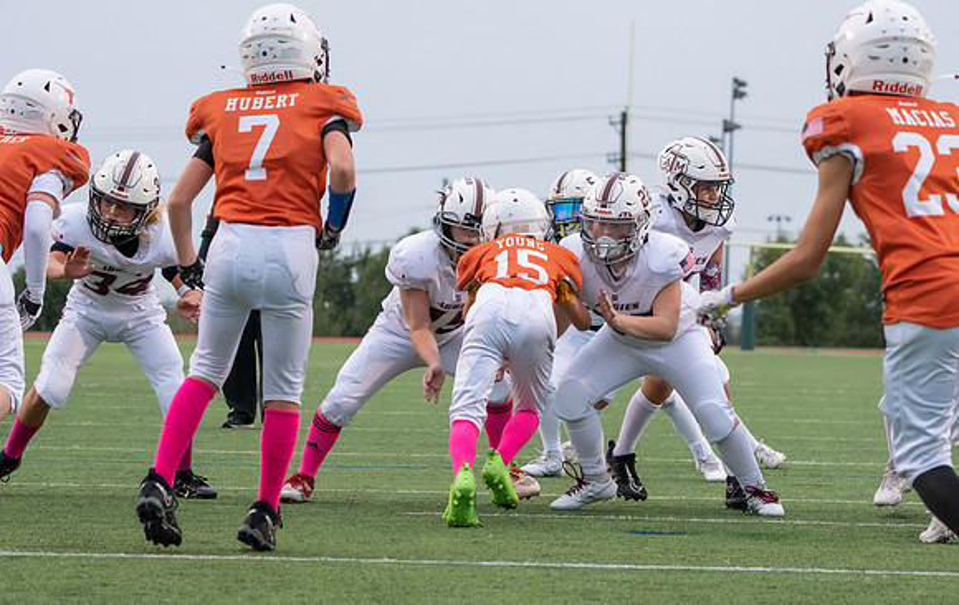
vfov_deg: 8.8
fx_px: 3920
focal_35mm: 150
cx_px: 656
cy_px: 323
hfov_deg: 13.9
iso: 3200
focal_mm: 100
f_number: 5
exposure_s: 1/1000
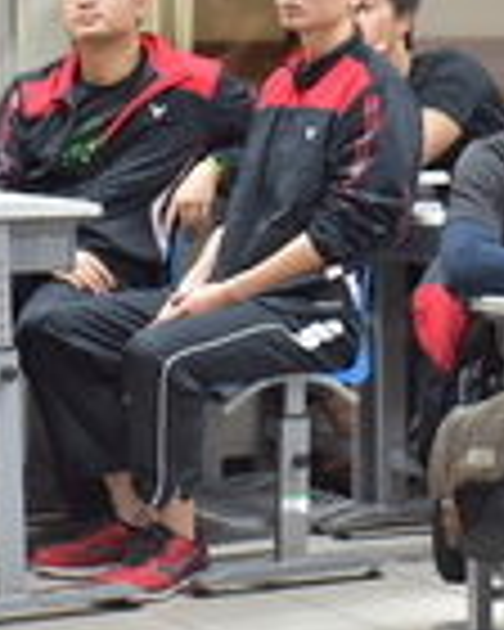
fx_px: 3505
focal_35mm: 188
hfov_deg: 8.1
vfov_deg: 10.3
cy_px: 200
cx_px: 590
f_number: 4
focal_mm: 70
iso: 1000
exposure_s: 1/60
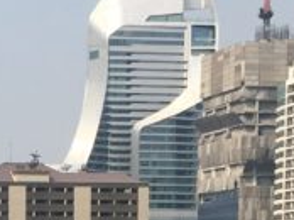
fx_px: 1450
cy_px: 418
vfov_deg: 8.3
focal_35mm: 171
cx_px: -93
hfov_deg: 11.3
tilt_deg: -4.7
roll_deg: +0.1
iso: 25
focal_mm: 4.15
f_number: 2.2
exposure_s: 1/1672
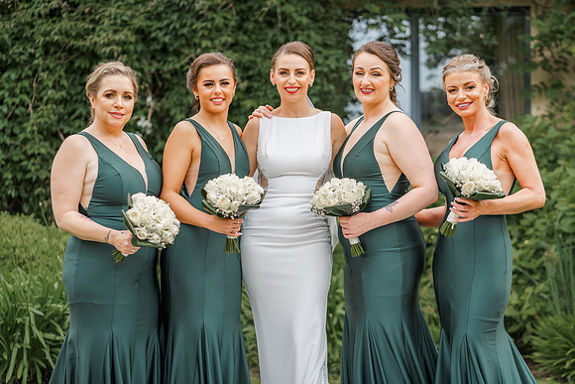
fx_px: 1358
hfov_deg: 23.9
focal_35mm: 85
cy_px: 192
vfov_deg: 16.1
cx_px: 288
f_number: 2.8
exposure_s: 1/640
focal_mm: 85
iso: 100
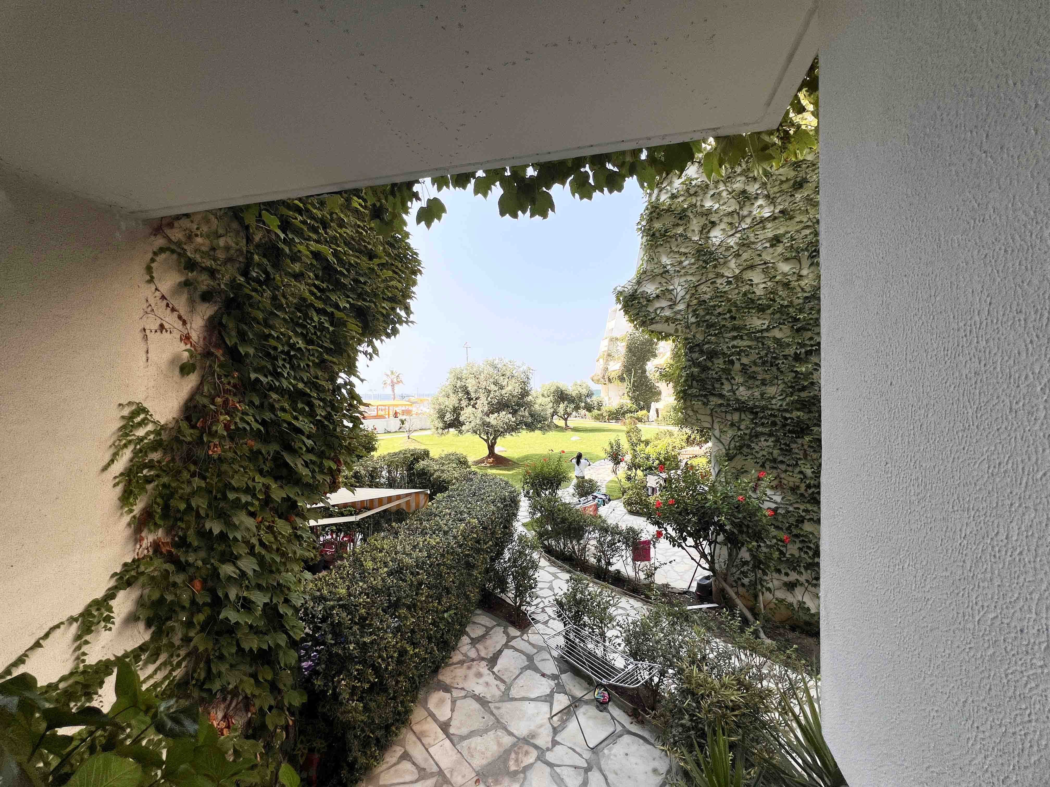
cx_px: 525
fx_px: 394
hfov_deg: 106.2
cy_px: 394
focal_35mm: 13
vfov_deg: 89.9
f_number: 1.8
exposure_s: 1/1074
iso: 32
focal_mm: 1.57
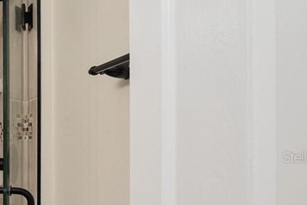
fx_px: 435
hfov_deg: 23.9
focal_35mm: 51
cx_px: -214
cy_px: 157
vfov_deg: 26.1
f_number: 7.1
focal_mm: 14
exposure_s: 1/2.5
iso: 250
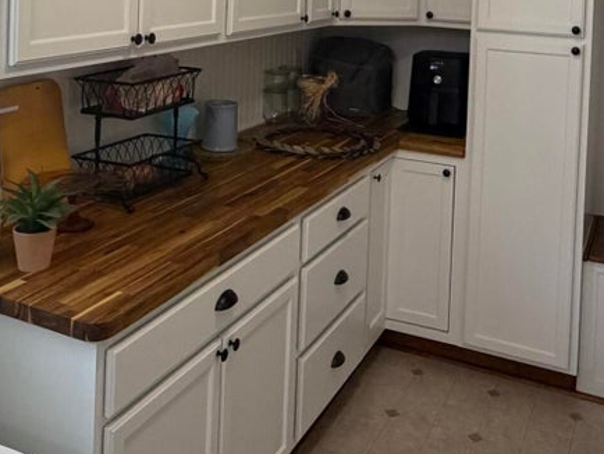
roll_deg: -1.3
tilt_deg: -0.4
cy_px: -28
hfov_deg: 42.9
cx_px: 314
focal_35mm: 44
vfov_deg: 30.0
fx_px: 768
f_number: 2.2
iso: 200
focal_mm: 2.22
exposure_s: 1/60
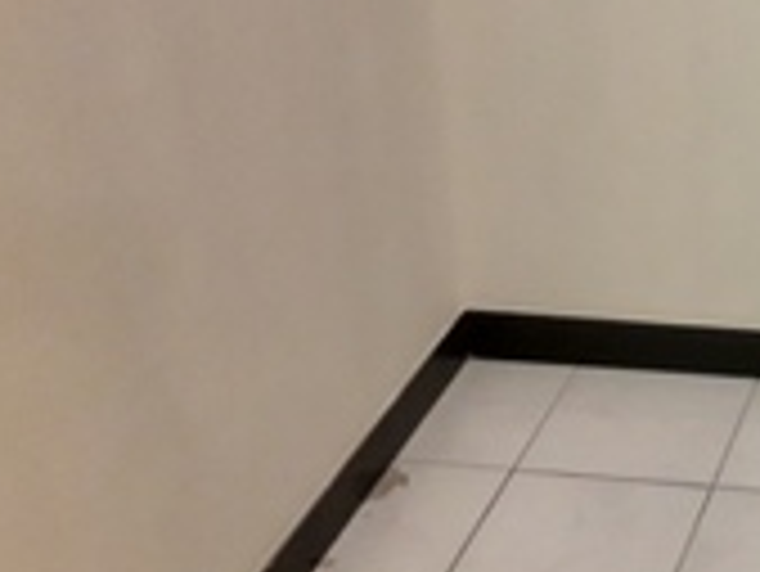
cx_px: 938
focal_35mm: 73
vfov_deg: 20.0
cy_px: 115
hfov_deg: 24.0
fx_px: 1604
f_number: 1.9
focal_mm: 3.6
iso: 200
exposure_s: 1/50
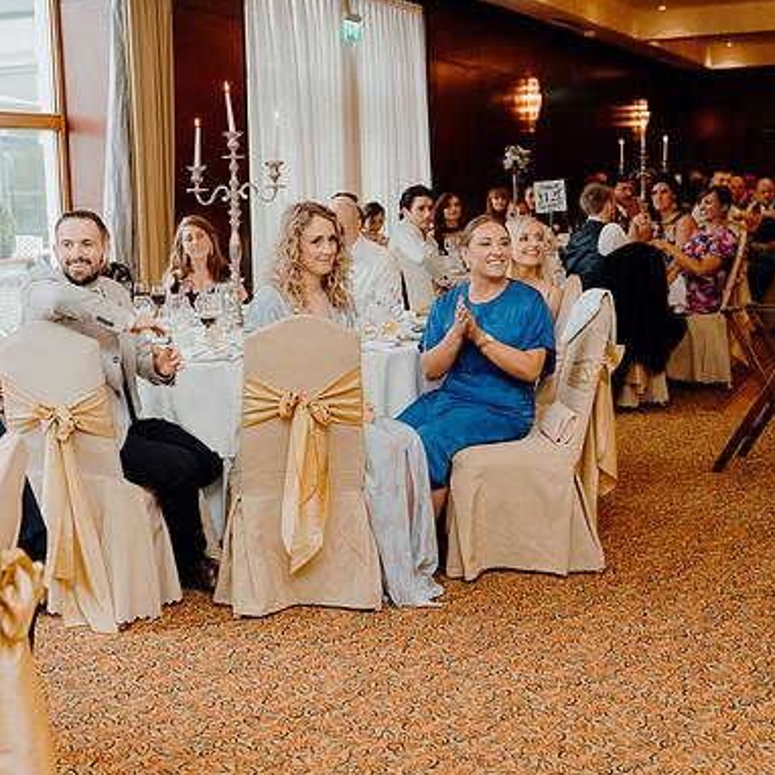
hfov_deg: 34.5
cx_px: 296
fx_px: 1241
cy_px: 391
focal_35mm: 49
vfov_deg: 34.7
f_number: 2.8
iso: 1250
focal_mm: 38
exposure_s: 1/200
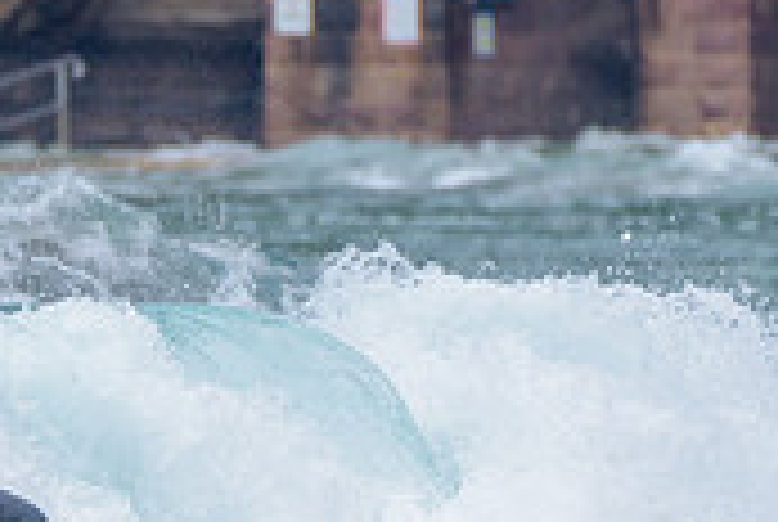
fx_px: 44443
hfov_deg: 1.0
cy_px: 642
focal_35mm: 2053
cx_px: -223
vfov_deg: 0.7
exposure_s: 1/2000
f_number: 5.6
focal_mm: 500
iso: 320
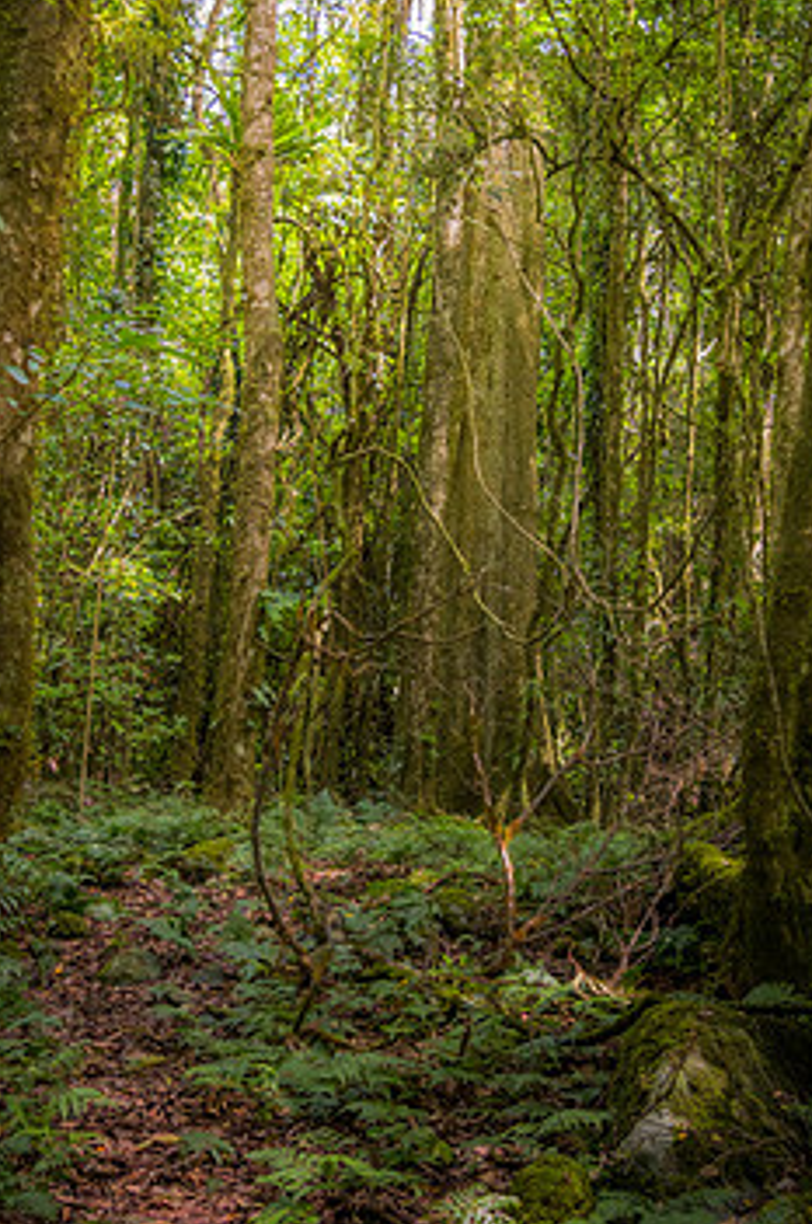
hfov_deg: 26.9
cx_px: 382
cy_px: 506
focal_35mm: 50
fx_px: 1697
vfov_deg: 39.5
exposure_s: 1/50
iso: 800
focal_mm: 26
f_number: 5.6
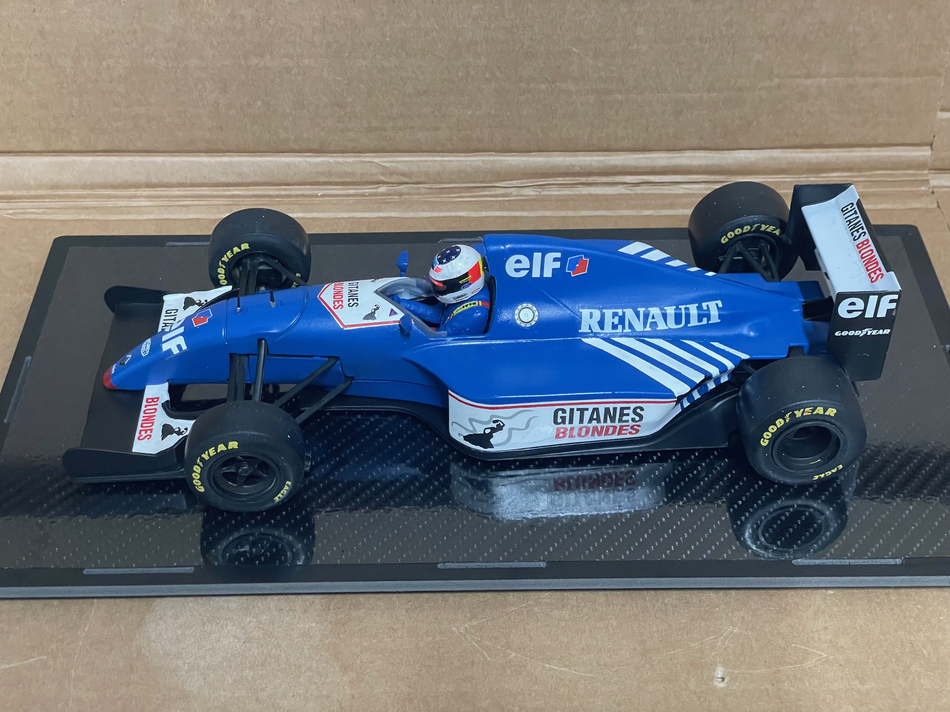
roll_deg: +0.7
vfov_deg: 28.0
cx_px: 475
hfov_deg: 36.8
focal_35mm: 52
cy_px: 356
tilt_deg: -41.7
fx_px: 1427
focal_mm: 6
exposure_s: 1/50
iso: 640
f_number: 2
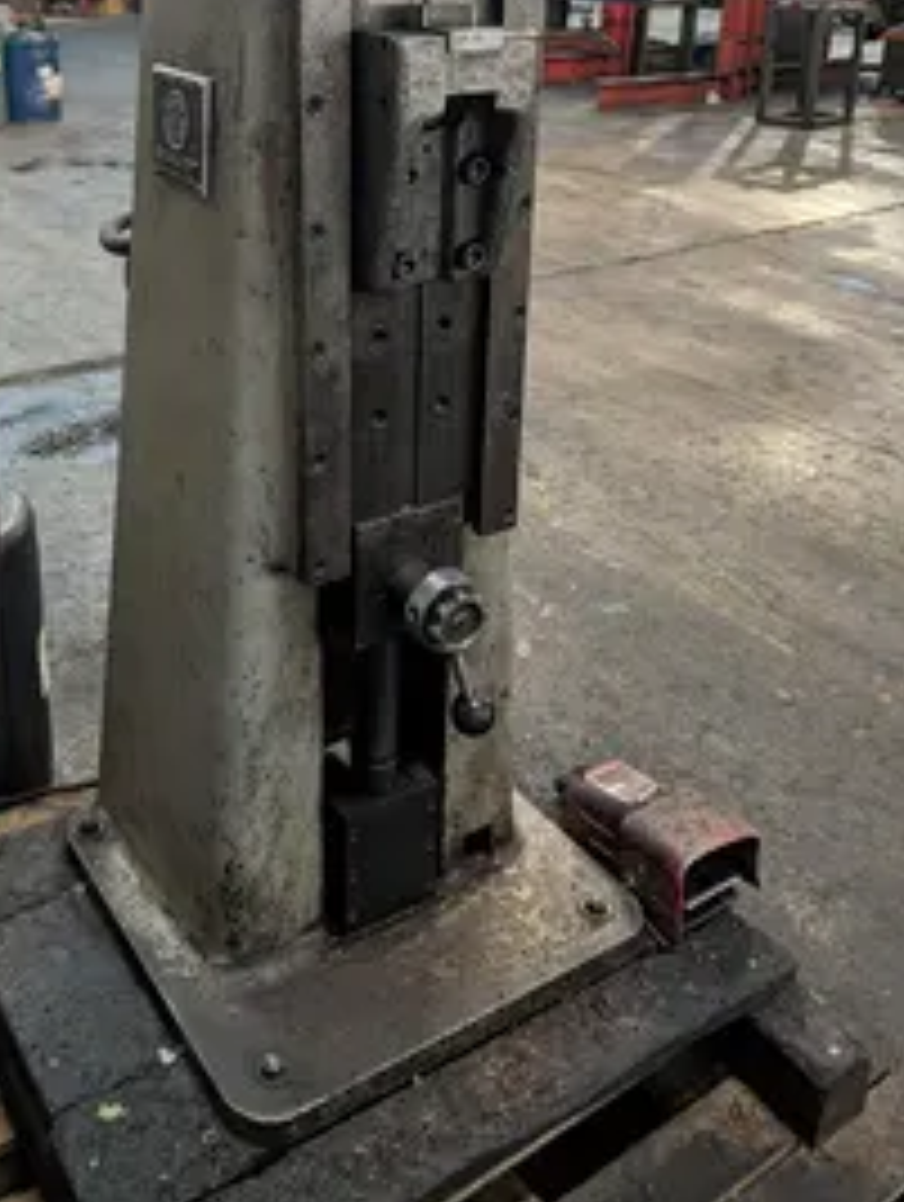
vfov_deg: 50.1
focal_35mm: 36
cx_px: 362
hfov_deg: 39.6
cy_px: 374
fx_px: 1251
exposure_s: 1/120
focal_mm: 6.9
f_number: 1.68
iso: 695
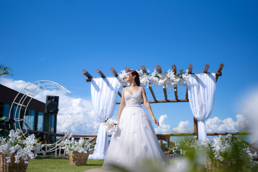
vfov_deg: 36.1
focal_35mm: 37
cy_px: 86
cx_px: 125
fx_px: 264
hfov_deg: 52.1
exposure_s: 1/8000
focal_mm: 35
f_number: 1.4
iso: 50
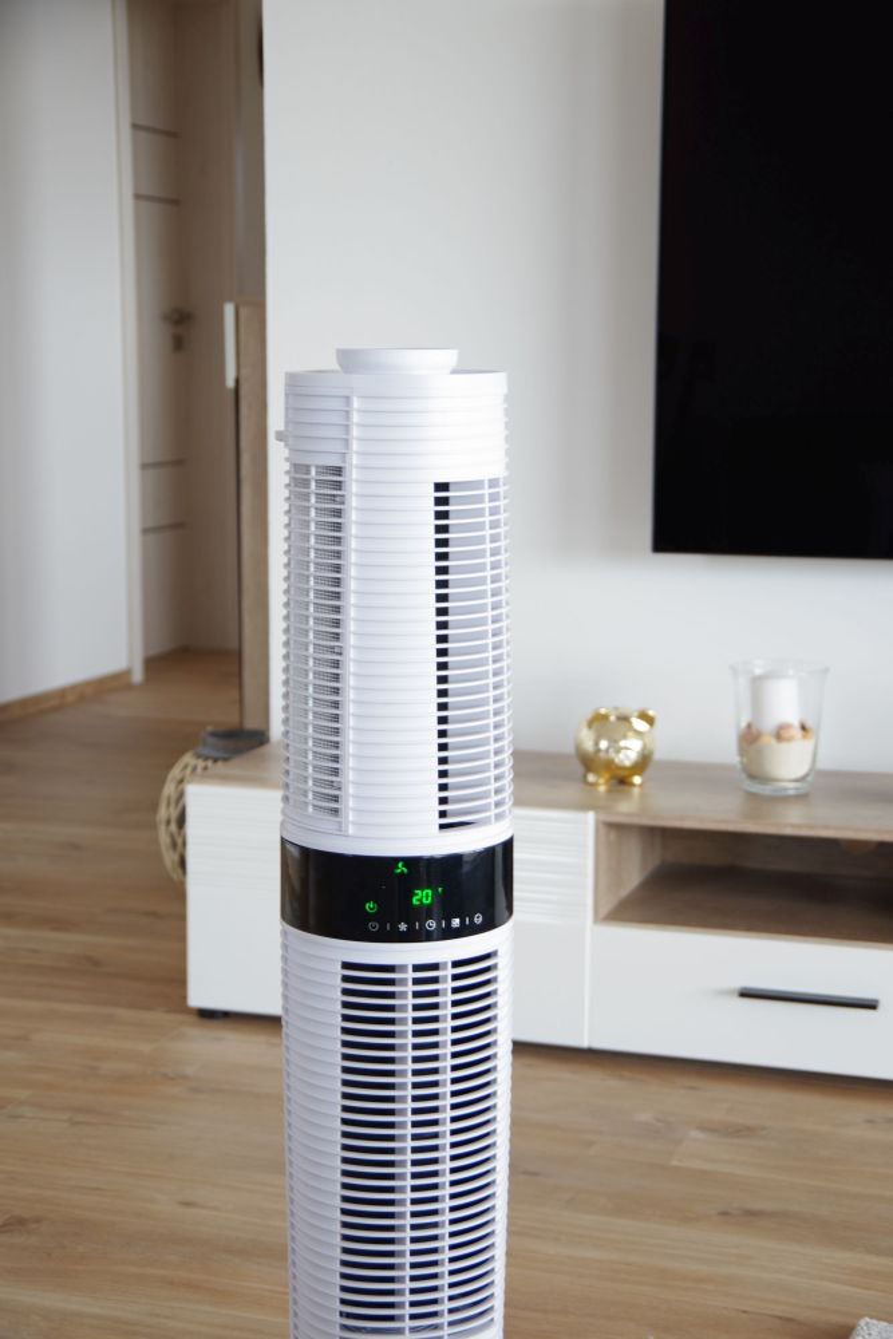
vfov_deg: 33.4
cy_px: 670
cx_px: 446
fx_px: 2232
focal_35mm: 60
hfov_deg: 22.6
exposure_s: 1/4
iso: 200
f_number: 4.5
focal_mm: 40
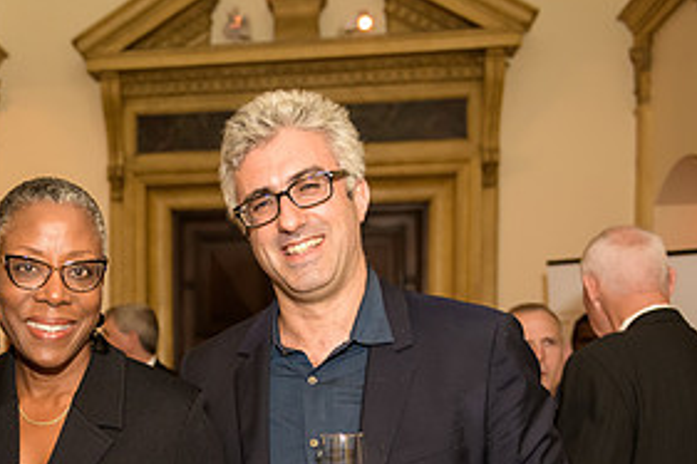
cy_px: 433
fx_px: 1238
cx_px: 72
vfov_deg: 20.7
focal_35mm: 64
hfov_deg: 30.1
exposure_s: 1/125
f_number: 3.2
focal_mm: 31
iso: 1000
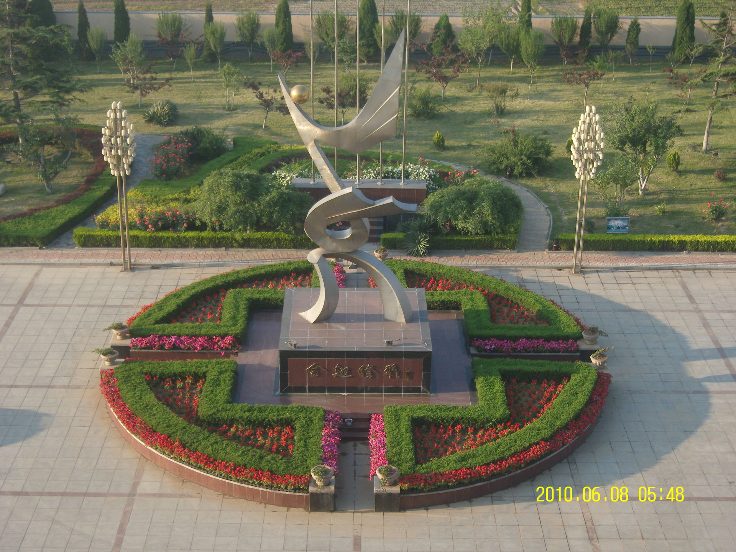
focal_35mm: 63
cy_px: 276
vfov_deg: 23.3
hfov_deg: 30.7
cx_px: 368
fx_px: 1339
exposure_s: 1/250
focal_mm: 13.6
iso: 80
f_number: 3.8
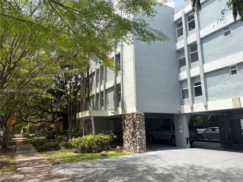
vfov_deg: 53.0
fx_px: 182
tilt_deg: +10.1
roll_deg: +0.0
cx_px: 122
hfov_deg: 67.3
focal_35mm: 26
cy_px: 91
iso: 50
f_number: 1.6
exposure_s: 1/1311
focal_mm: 5.96
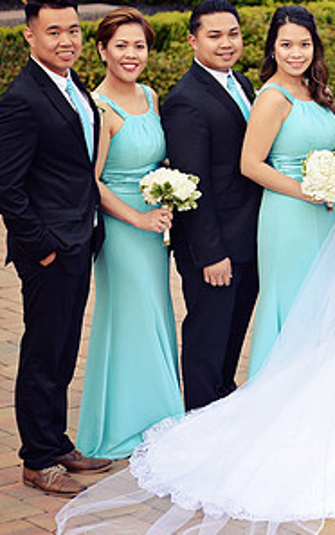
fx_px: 2465
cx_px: 407
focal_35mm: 169
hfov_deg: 7.7
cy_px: 227
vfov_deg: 12.4
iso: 320
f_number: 2.8
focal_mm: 85
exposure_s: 1/640
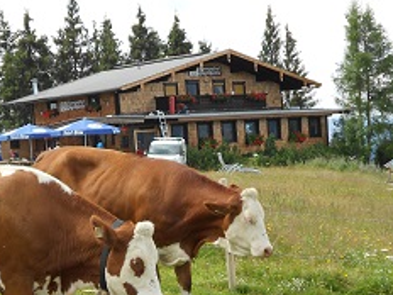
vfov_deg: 19.8
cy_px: 212
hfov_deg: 26.2
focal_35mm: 74
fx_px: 840
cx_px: 127
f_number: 4.2
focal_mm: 7.7
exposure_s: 1/250
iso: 80
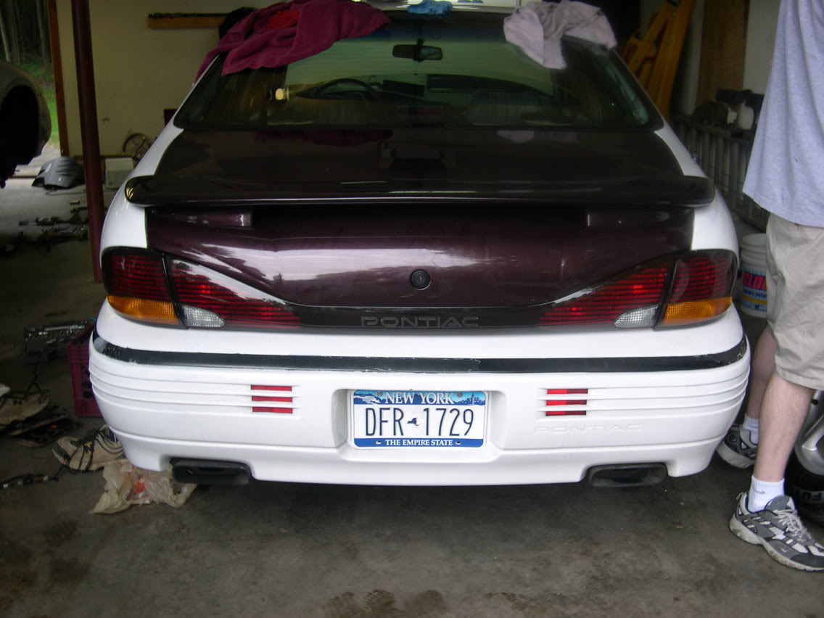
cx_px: 412
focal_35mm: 38
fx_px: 905
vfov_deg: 37.7
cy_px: 309
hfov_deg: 49.0
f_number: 2.8
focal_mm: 8
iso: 100
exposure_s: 1/39.8
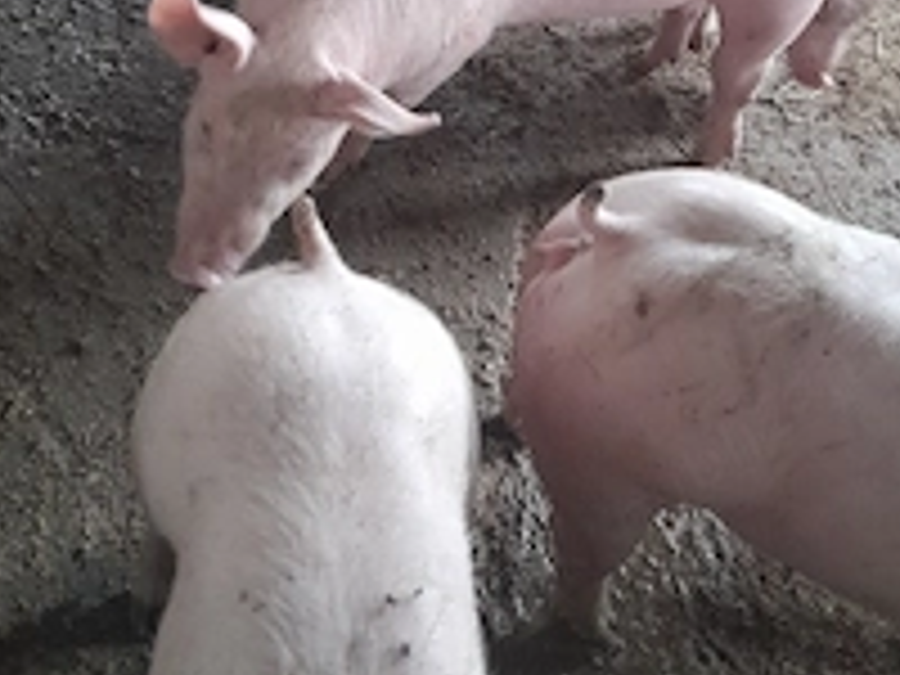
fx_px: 1352
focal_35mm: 52
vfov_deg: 27.5
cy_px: 135
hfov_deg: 36.8
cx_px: 495
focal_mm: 3.98
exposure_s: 1/33
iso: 500
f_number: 1.8
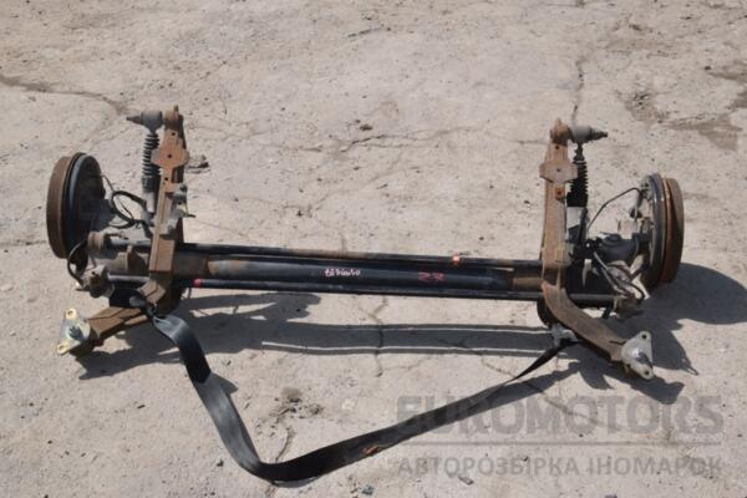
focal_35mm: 51
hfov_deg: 38.9
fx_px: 1058
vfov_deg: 26.5
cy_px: 249
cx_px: 374
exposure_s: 1/200
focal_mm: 34
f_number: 29
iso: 800
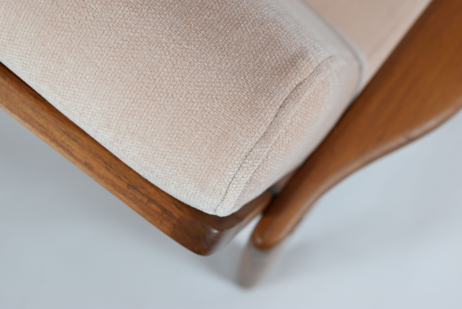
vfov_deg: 16.6
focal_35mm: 82
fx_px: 1060
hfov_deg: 24.6
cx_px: 231
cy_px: 154
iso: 1000
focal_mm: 55
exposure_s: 1/125
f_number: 5.6
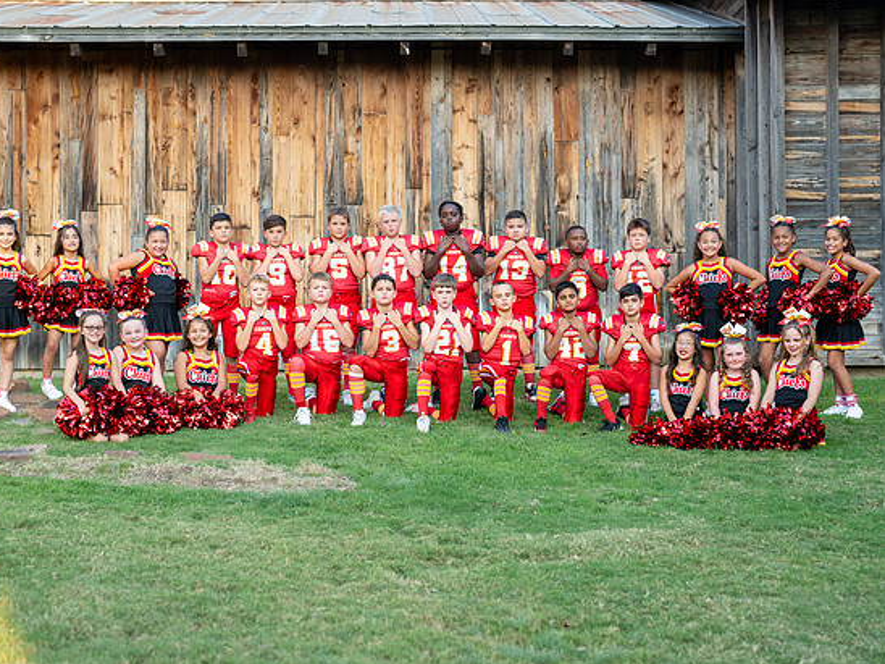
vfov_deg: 25.7
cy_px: 332
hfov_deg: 33.8
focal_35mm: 57
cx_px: 429
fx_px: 1457
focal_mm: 50
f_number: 3.2
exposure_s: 1/500
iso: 320
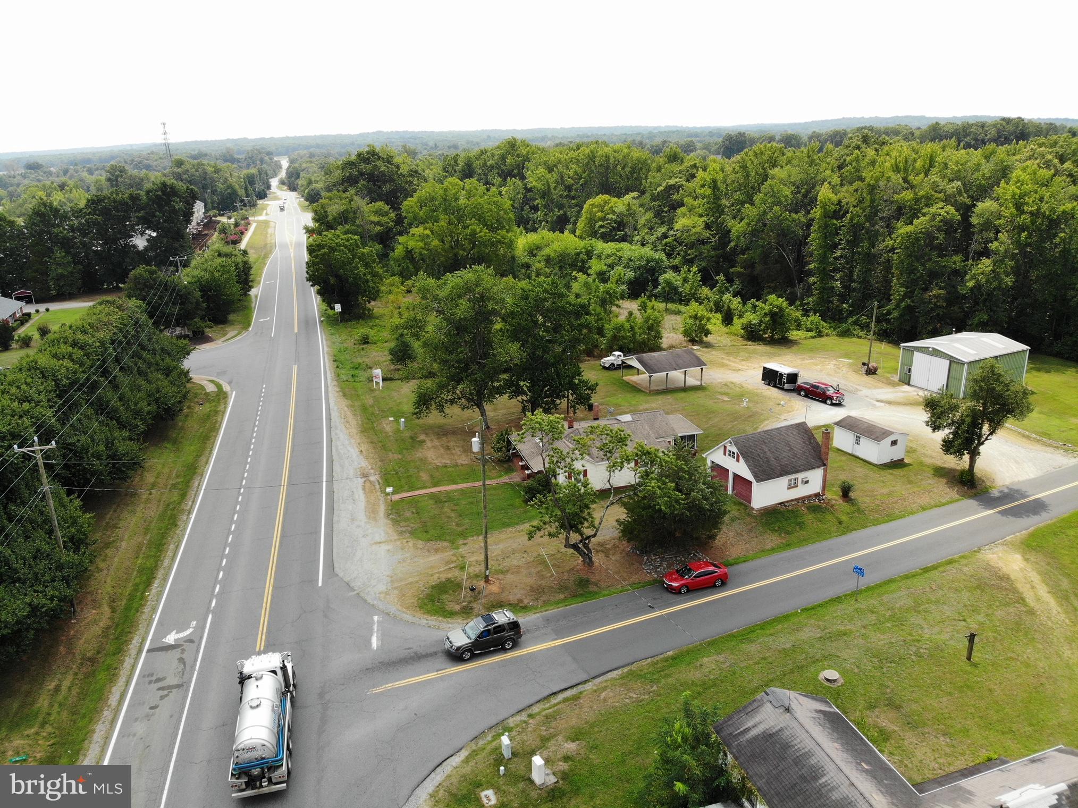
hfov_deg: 71.6
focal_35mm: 24
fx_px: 747
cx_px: 539
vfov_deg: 56.8
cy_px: 404
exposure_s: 1/518
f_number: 2.8
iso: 100
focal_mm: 4.5
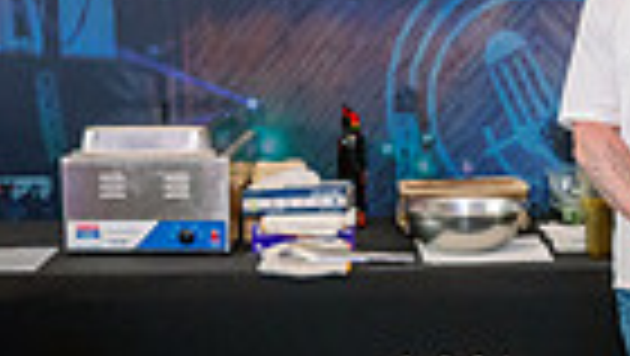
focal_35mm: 104
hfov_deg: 20.4
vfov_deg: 11.6
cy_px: 259
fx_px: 1739
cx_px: 454
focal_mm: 24
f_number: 6.3
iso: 2000
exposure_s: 1/100
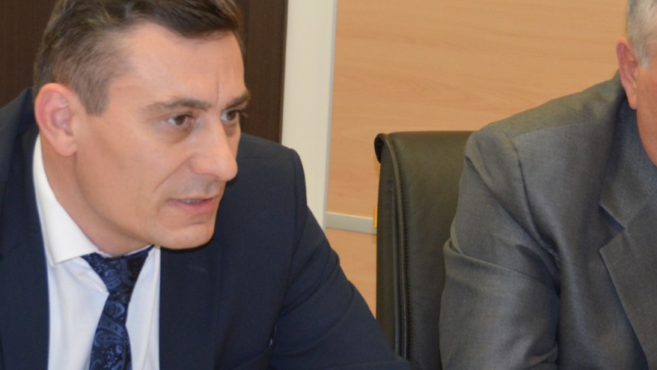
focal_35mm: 120
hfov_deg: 17.8
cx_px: 265
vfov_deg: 10.1
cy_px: 105
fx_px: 2093
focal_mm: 35
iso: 1000
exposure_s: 1/60
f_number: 4.2
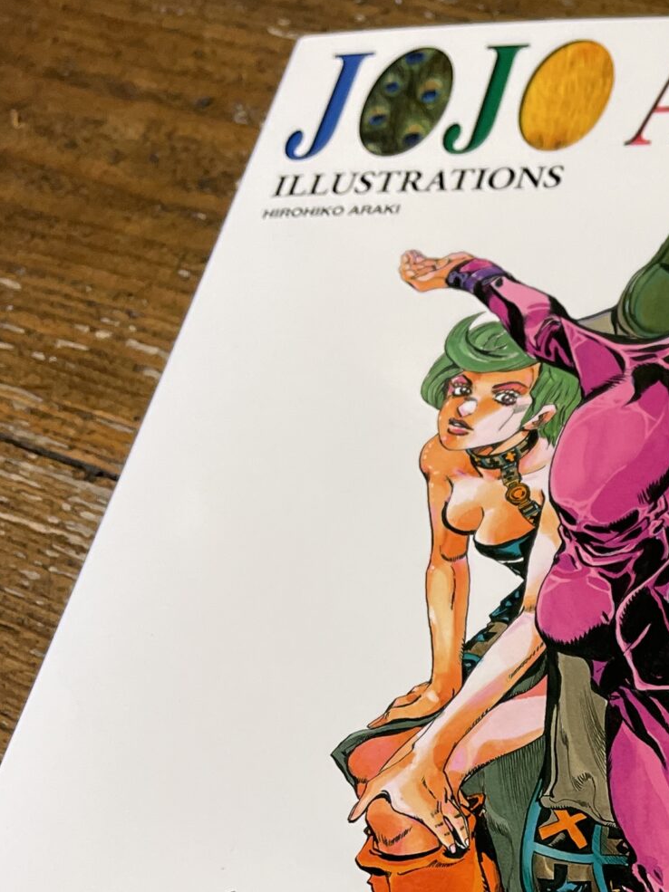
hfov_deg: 21.2
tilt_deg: -57.9
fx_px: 1676
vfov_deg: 28.5
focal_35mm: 65
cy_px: 835
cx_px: 782
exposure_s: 1/100
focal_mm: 5.1
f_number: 1.6
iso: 100
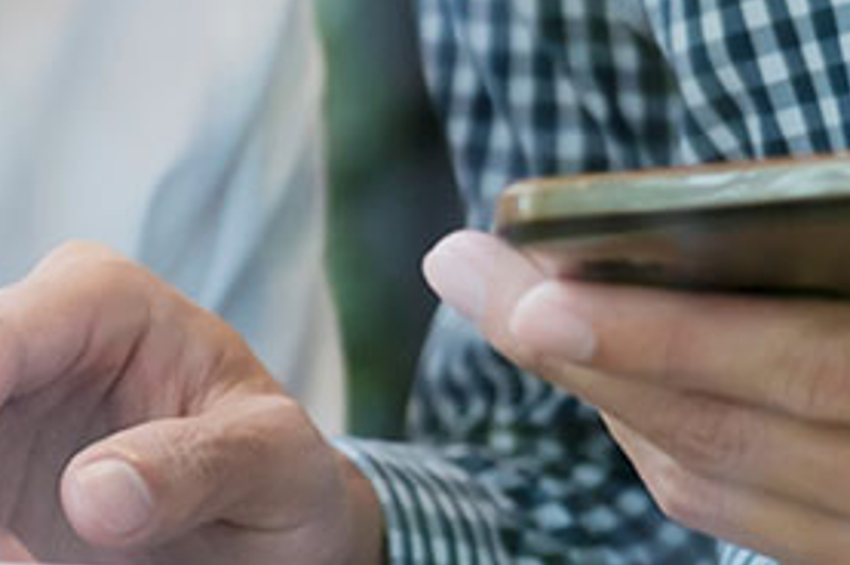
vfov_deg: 5.9
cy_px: 749
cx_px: -733
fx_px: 5424
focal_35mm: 230
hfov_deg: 8.6
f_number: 2.8
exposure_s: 1/180
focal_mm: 35
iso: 500
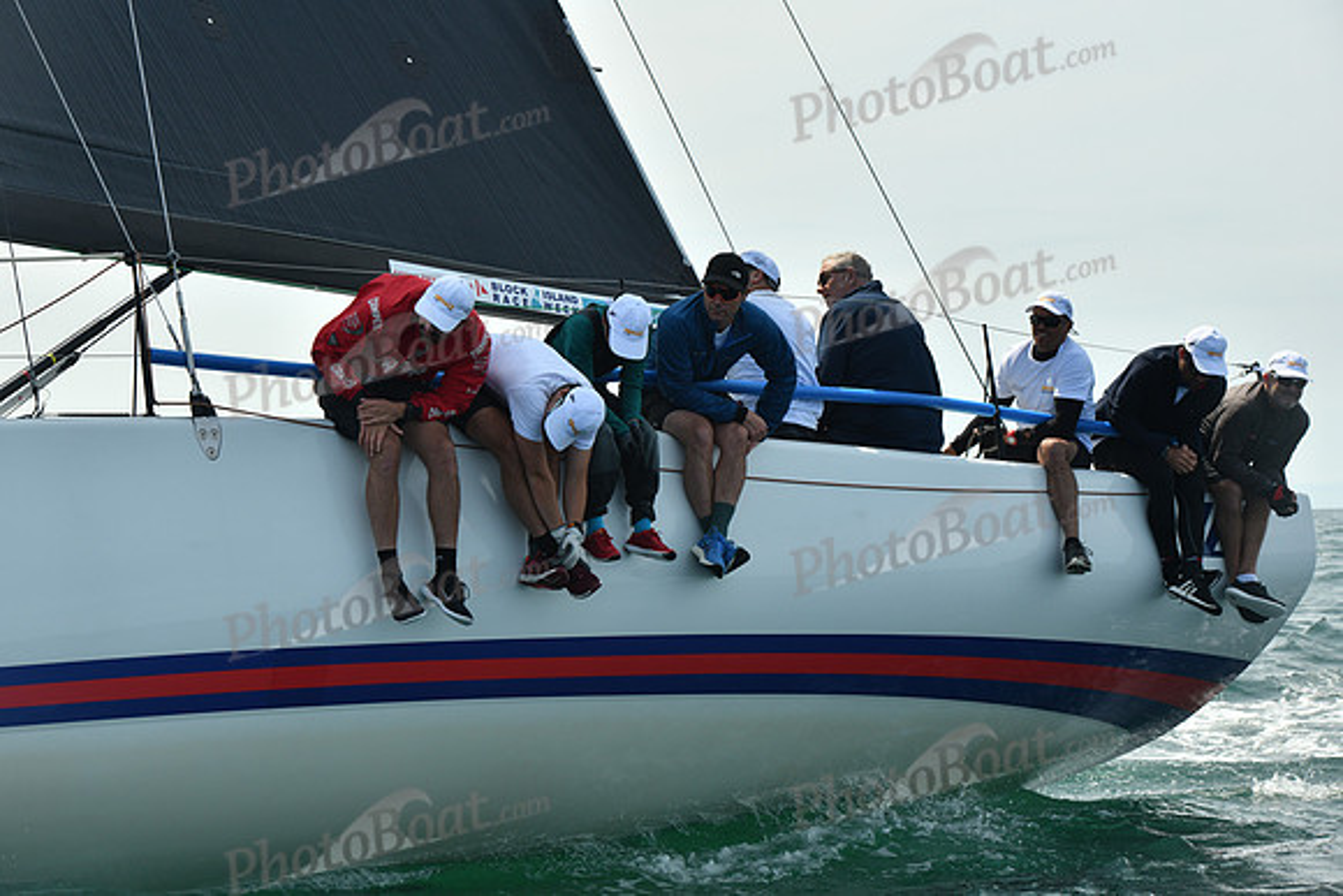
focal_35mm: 100
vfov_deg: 13.7
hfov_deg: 20.4
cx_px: 672
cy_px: 448
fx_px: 3731
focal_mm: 100
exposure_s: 1/1250
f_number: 7.1
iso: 320
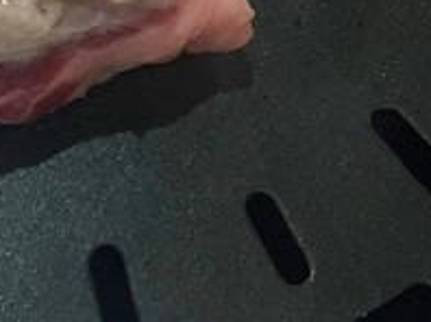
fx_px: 2189
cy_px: -196
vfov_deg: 8.2
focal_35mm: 176
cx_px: 54
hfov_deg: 11.2
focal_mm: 4.15
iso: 200
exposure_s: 1/30
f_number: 2.2
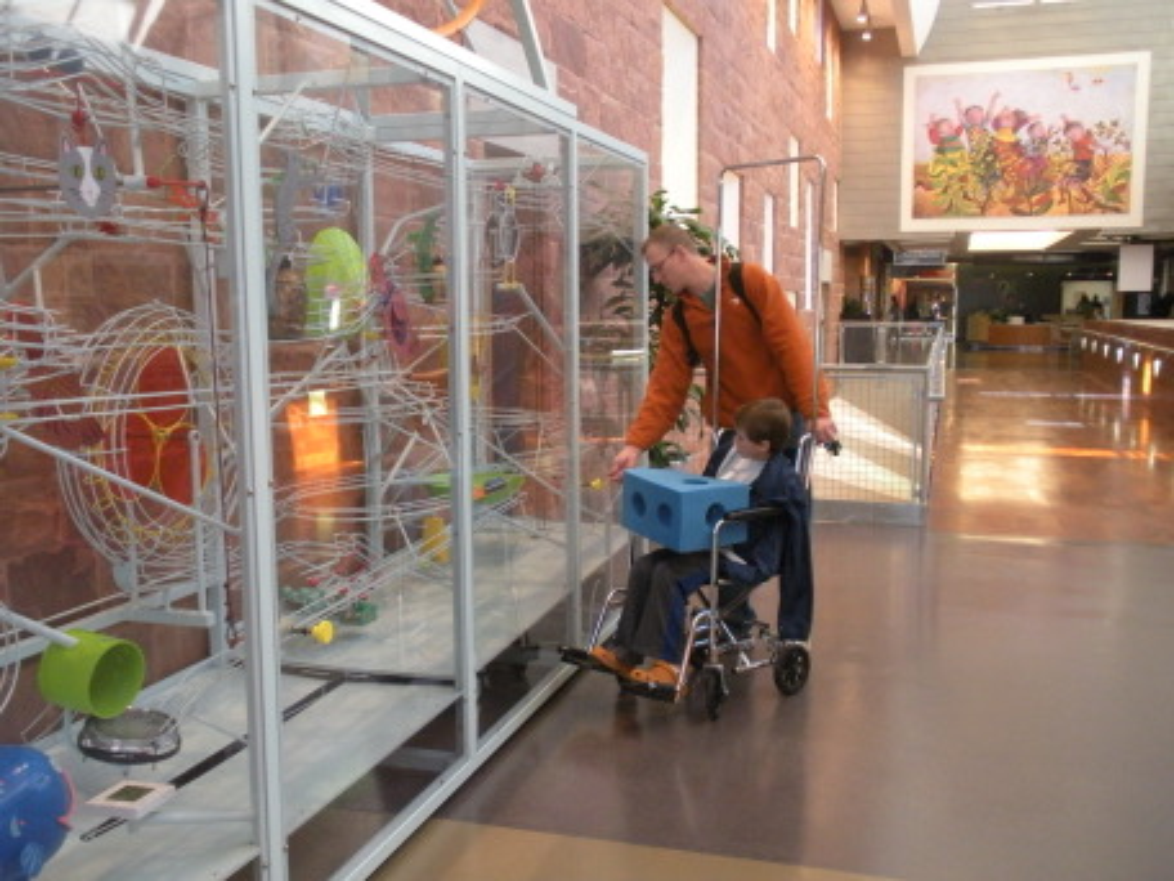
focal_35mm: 36
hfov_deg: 51.4
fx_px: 1221
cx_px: 587
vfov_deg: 39.7
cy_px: 440
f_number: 3.5
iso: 400
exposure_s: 1/52
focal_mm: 6.3
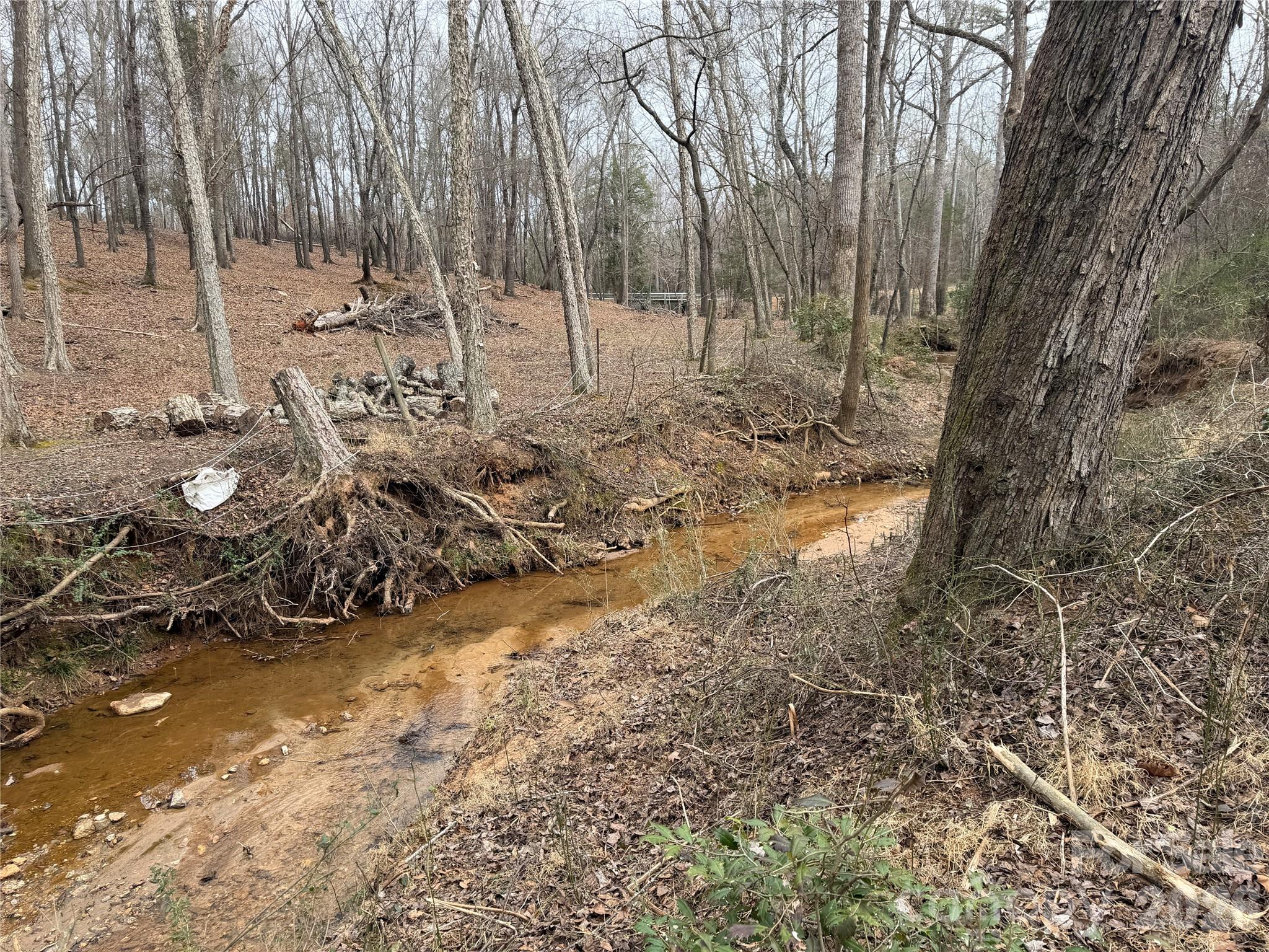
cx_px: 634
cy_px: 476
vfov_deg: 56.8
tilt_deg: -13.4
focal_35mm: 24
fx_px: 880
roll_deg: +0.3
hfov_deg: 71.6
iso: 80
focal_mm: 6.76
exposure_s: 1/796
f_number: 1.78
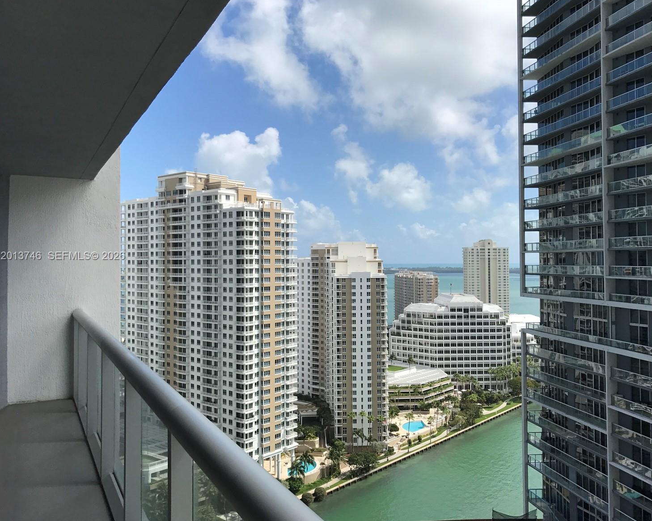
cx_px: 343
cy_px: 256
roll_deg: +0.5
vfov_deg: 48.5
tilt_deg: +0.8
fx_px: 579
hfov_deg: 58.7
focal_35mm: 30
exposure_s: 1/3831
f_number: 1.8
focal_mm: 3.99
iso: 20
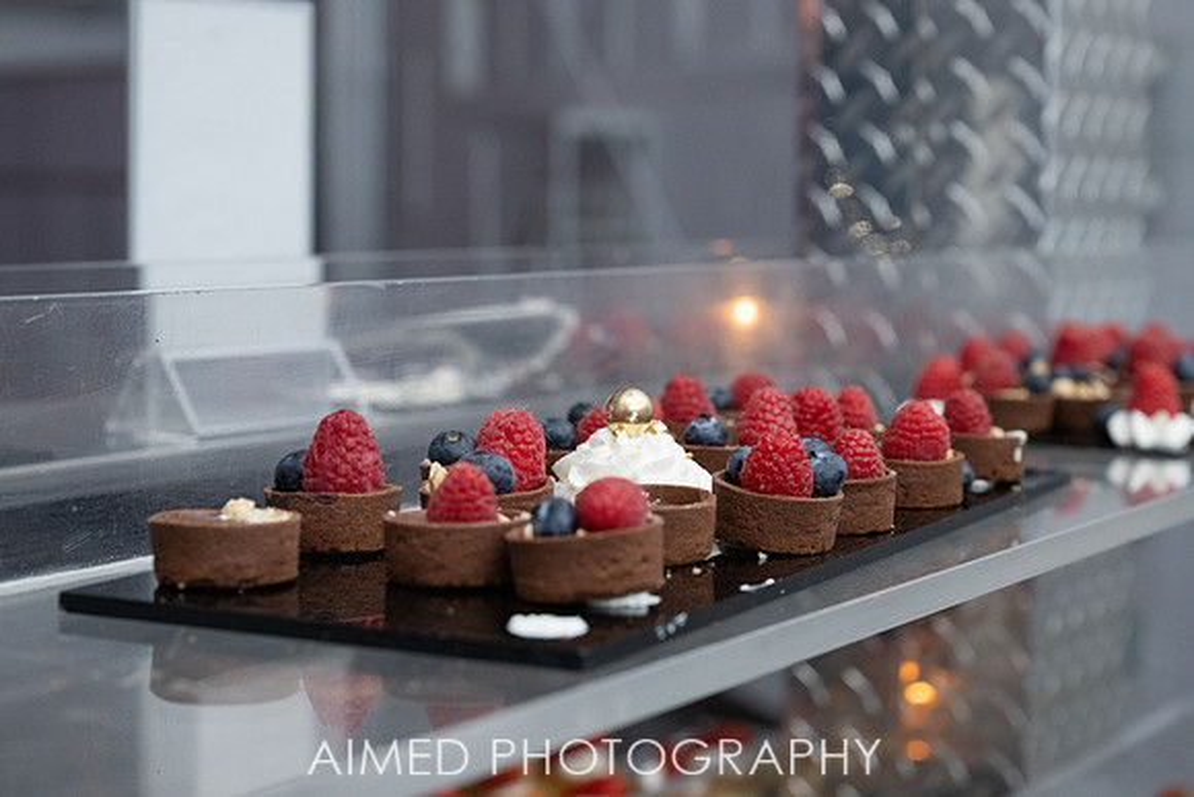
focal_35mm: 70
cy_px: 398
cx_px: 597
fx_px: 2322
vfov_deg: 19.5
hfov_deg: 28.8
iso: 3200
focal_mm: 70
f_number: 6.3
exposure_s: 1/200
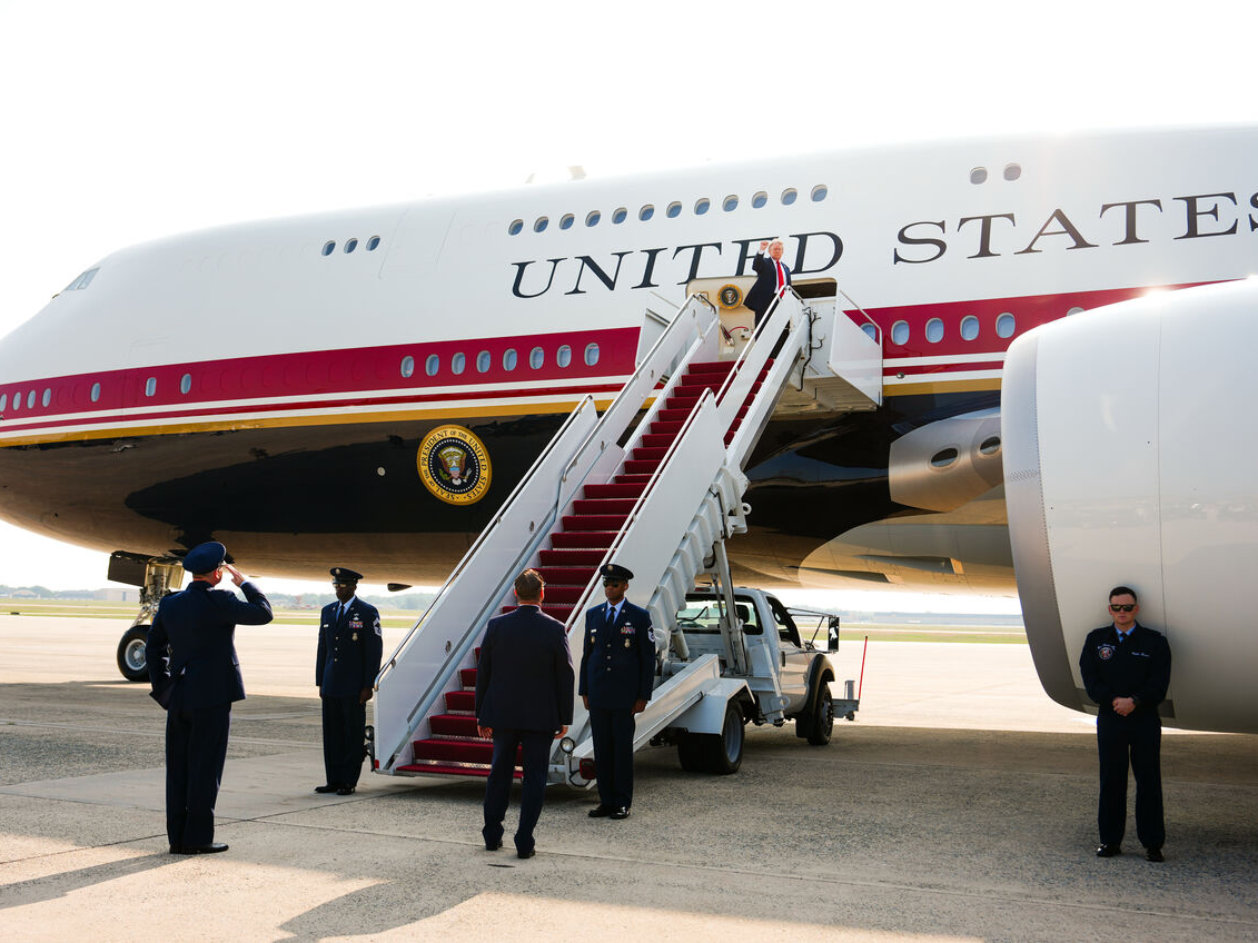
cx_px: 611
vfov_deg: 38.7
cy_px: 471
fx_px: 1344
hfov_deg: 50.1
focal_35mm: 37
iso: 50
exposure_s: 1/500
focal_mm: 34
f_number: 4
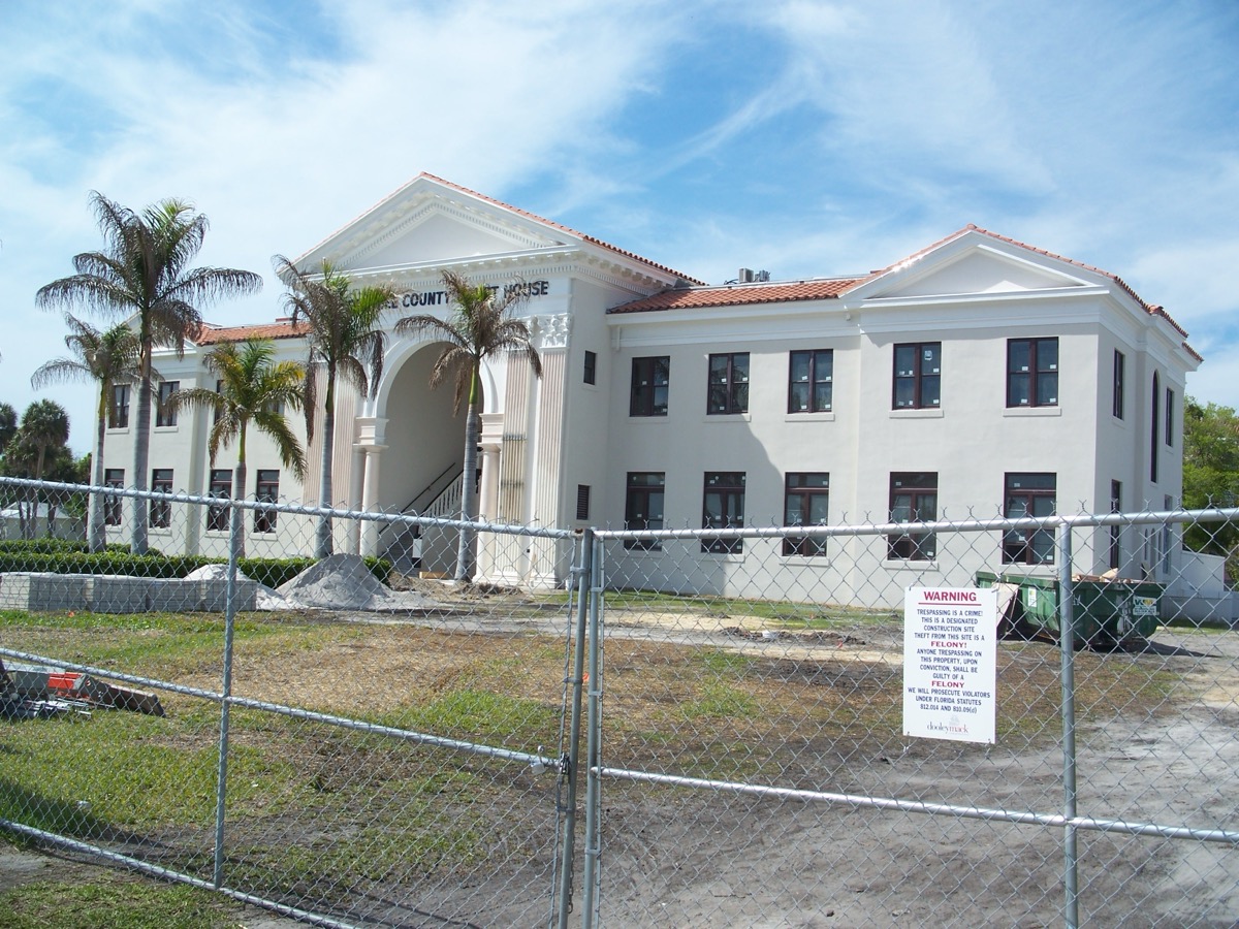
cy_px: 464
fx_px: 1324
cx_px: 620
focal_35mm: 37
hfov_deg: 50.1
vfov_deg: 38.7
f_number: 4
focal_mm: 7.8
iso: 64
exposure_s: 1/640
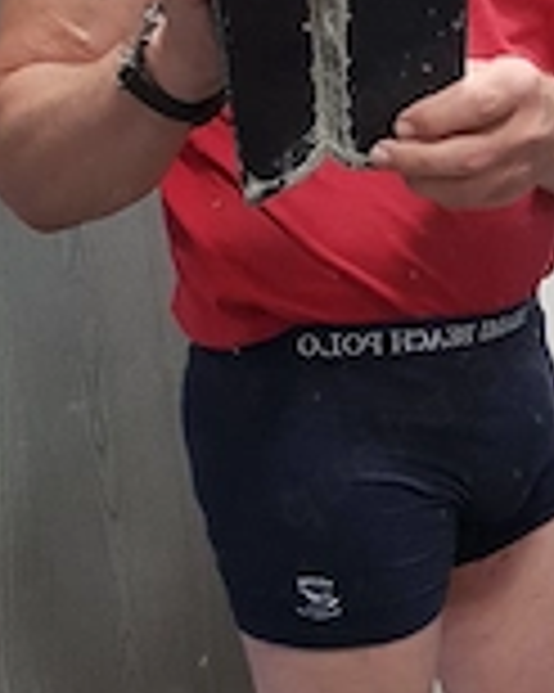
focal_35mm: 66
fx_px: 1354
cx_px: 504
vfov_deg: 28.5
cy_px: 477
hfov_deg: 22.5
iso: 200
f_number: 1.7
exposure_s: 1/33
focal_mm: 4.2
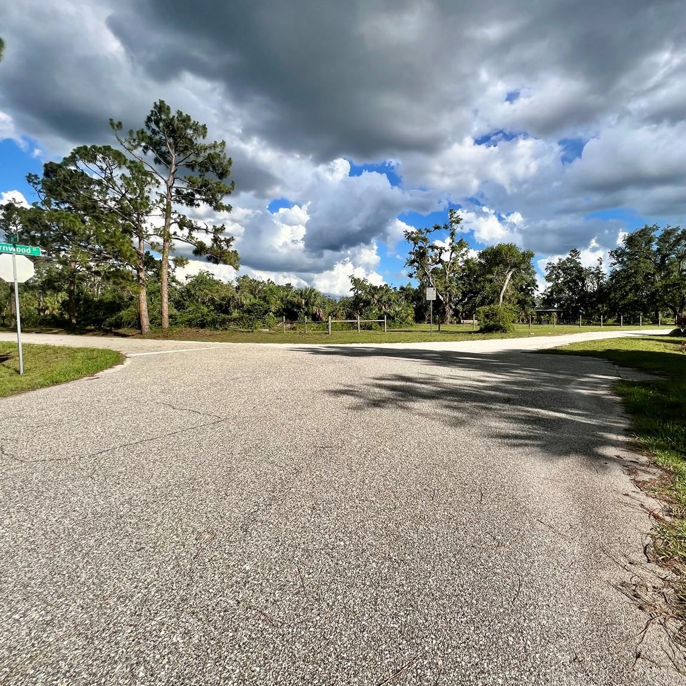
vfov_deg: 87.4
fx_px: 359
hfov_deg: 86.5
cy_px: 333
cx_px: 406
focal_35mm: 16
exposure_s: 1/2222
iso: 32
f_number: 1.8
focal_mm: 1.57
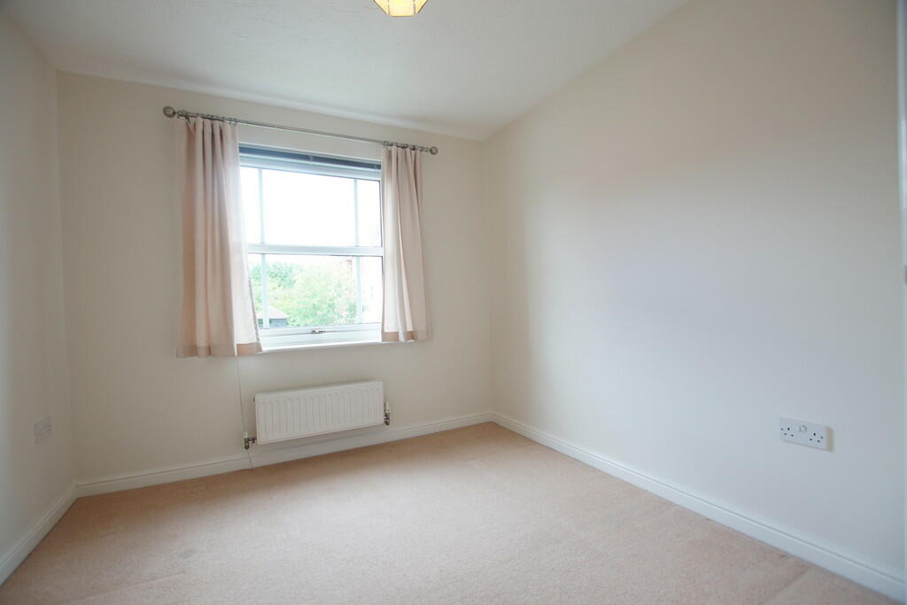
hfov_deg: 100.4
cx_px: 454
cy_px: 302
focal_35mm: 15
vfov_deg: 77.3
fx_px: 378
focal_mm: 10
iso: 250
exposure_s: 1/60
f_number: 3.5
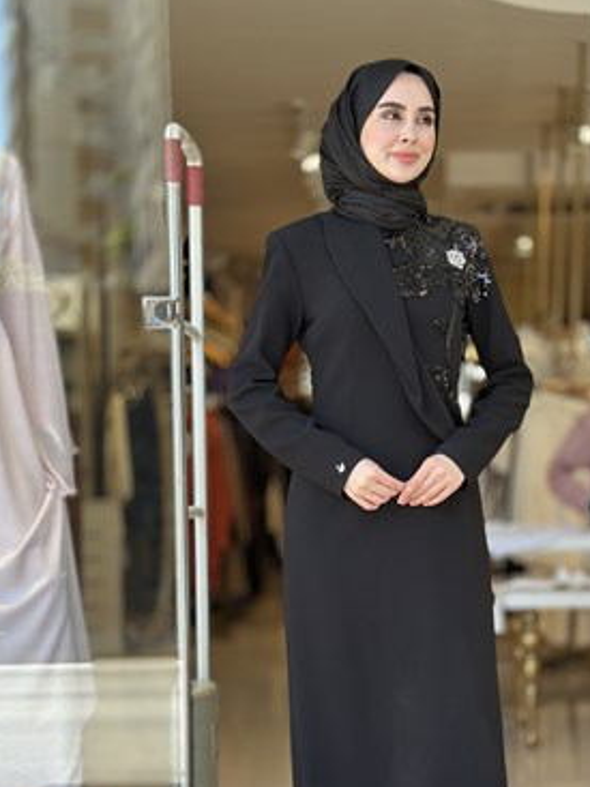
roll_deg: -0.4
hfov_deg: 21.5
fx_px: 1546
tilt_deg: -2.6
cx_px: 399
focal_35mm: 68
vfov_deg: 28.4
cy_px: 515
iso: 100
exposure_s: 1/172
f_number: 1.78
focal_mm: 6.86
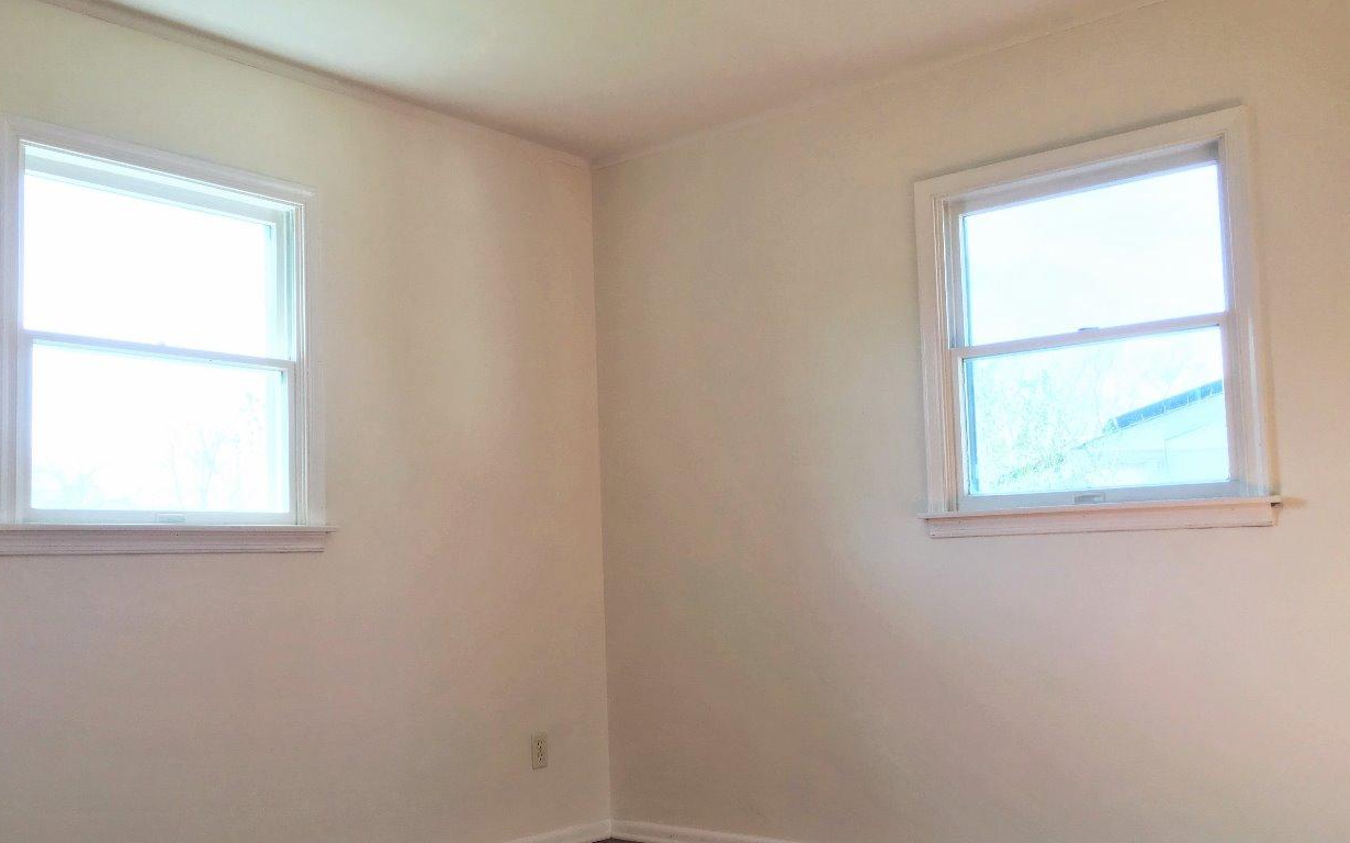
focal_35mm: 36
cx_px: 643
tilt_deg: +6.4
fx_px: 1324
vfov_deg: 35.3
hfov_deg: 54.0
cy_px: 470
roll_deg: +0.7
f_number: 2.2
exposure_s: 1/60
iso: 32
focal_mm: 4.15
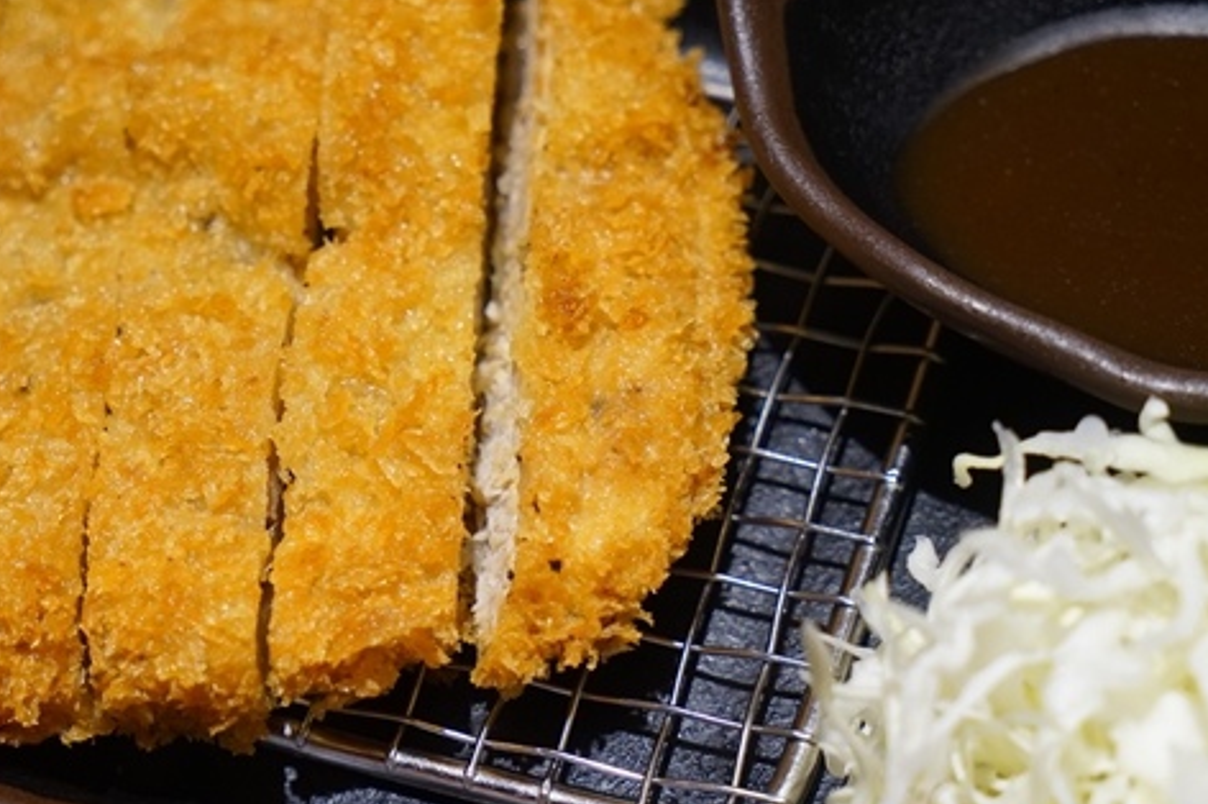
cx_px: 456
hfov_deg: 21.4
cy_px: 506
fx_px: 3185
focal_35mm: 95
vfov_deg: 14.4
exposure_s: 1/60
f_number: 5
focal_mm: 56
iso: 1250
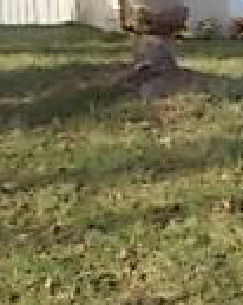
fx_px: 1134
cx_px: 599
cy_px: 149
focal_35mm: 126
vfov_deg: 15.3
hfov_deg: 10.4
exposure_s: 1/200
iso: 80
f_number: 3.2
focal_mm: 4.6
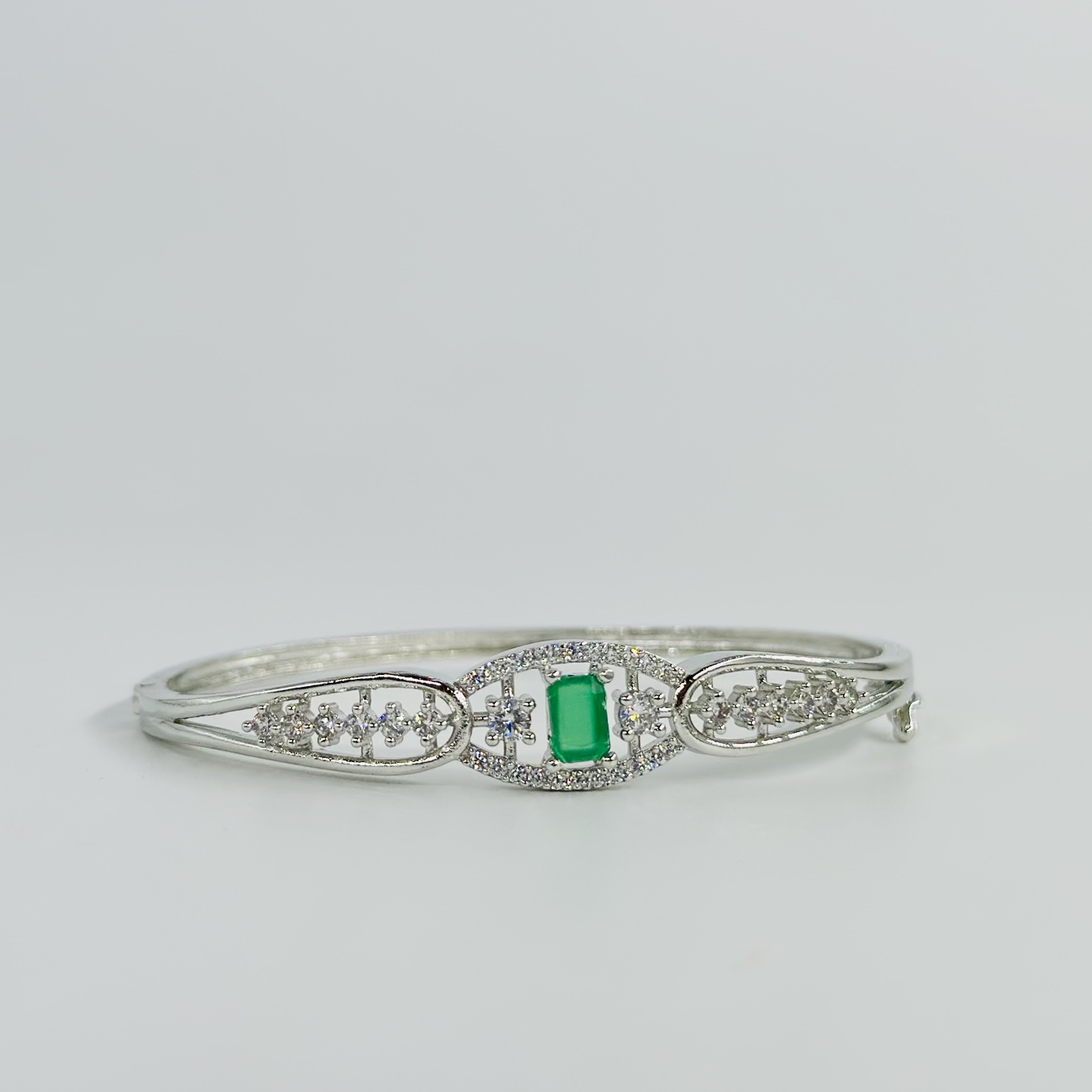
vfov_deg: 27.7
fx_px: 2213
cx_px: 570
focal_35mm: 62
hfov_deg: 27.7
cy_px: 525
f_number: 1.78
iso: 80
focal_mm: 6.86
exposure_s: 1/1453
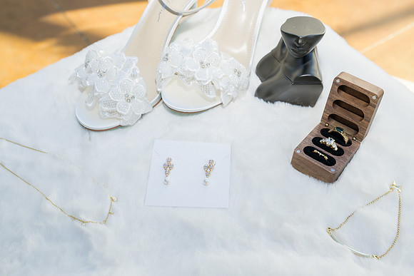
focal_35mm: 45
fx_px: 518
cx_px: 208
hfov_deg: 43.6
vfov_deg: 29.9
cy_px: 140
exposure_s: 1/200
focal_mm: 42
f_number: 7.1
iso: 320
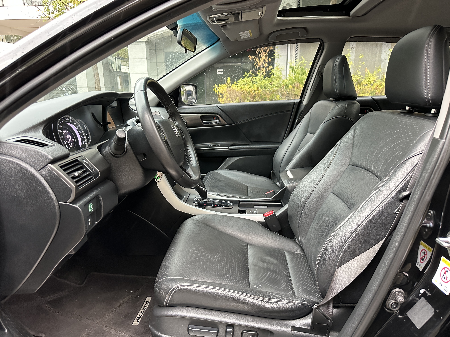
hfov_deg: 71.6
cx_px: 225
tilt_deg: -14.2
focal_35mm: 24
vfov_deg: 56.8
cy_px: 168
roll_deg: +1.0
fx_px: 312
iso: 640
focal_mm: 6.86
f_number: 1.78
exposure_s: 1/60
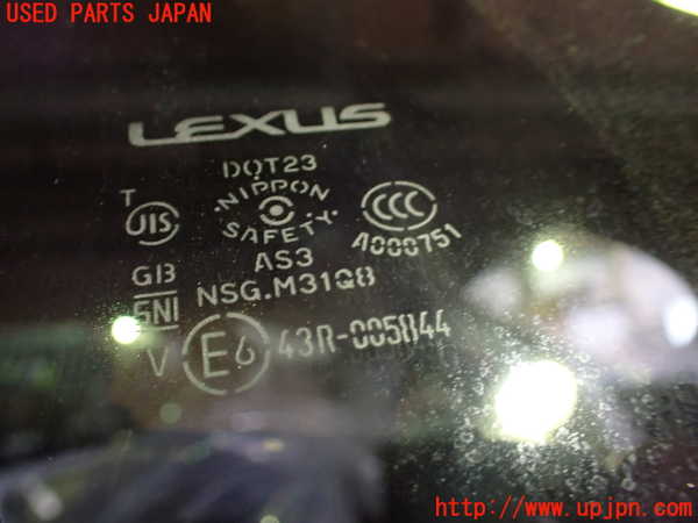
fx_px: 605
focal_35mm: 30
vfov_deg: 46.8
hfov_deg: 60.0
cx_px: 349
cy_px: 262
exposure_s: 1/30
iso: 800
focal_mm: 5.4
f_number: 2.3
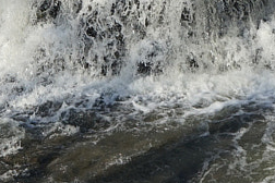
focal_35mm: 178
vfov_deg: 7.6
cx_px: 80
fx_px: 1360
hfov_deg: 11.5
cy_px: -97
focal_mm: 28
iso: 100
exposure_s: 1/250
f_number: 8
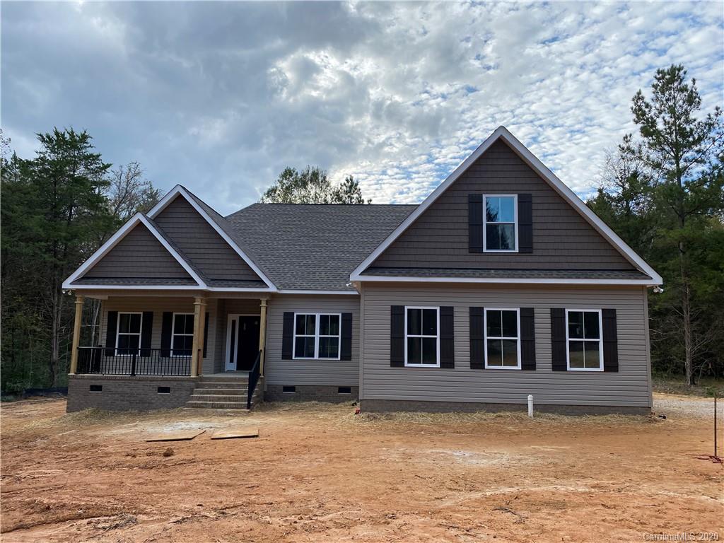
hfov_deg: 67.3
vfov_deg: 53.1
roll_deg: -0.9
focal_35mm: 26
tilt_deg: +6.9
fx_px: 544
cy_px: 272
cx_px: 362
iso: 32
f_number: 1.8
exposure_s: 1/1412
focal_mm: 4.25
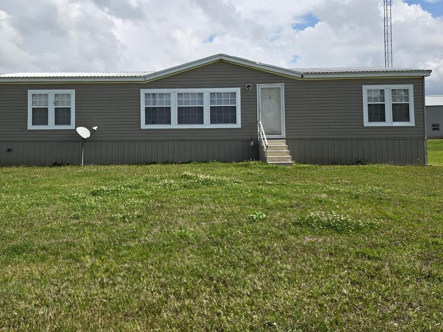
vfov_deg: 42.6
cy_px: 124
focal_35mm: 33
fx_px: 422
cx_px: 178
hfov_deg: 55.0
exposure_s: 1/7891
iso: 80
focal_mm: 5.4
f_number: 1.8
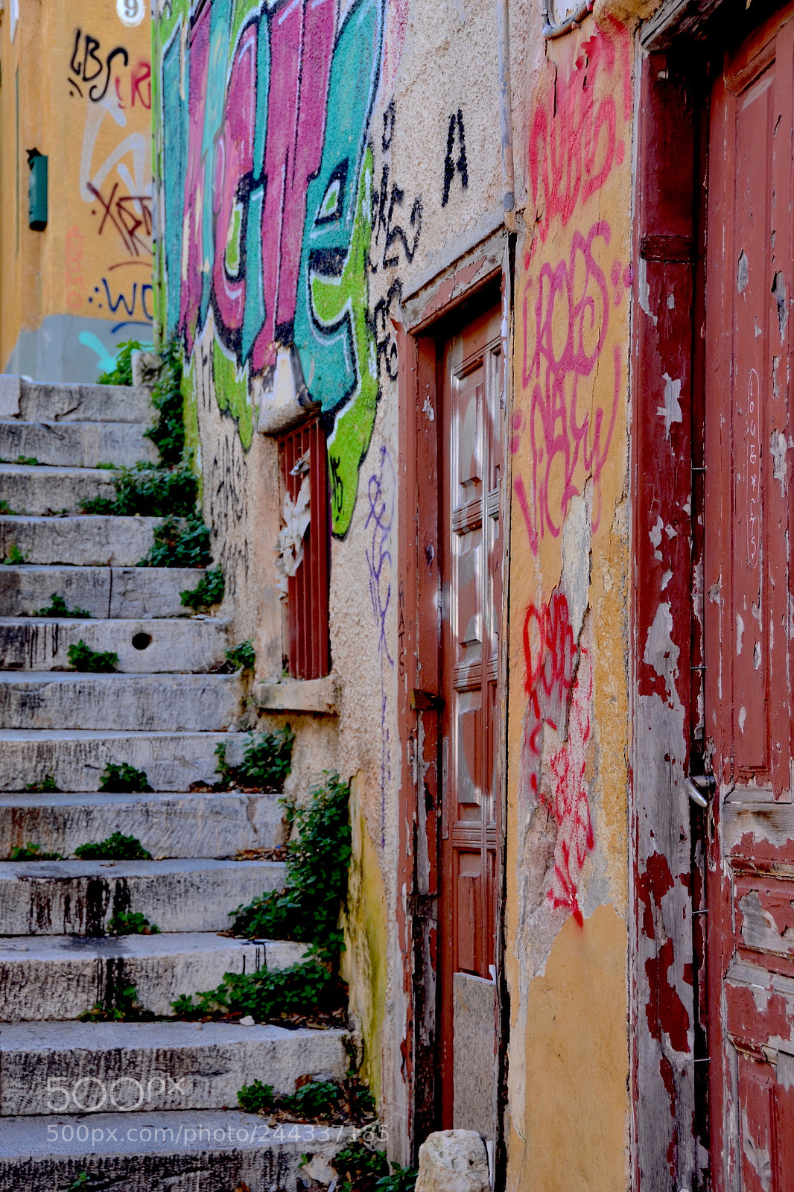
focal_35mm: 72
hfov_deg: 18.9
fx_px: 2383
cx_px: 397
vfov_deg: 28.1
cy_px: 596
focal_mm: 48
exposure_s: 1/160
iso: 200
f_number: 5.6
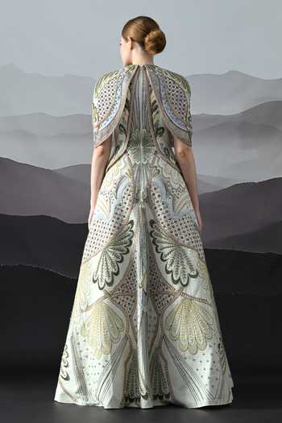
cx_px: 141
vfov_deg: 31.0
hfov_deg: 20.9
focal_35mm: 65
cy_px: 212
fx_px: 764
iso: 250
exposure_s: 1/160
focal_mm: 65
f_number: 8
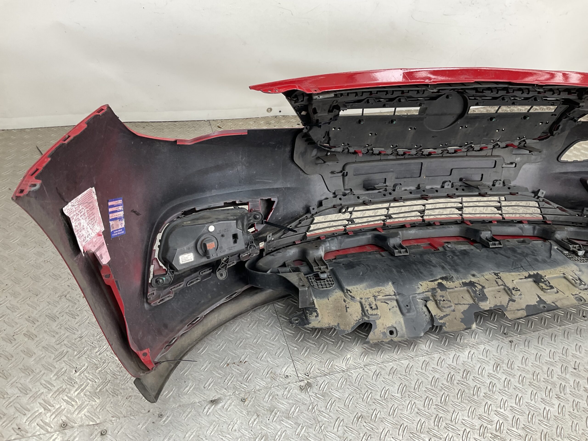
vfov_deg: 48.2
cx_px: 294
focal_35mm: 29
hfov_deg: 61.7
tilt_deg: -38.9
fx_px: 493
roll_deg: -12.0
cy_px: 220
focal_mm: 3
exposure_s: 1/120
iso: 32
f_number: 1.8
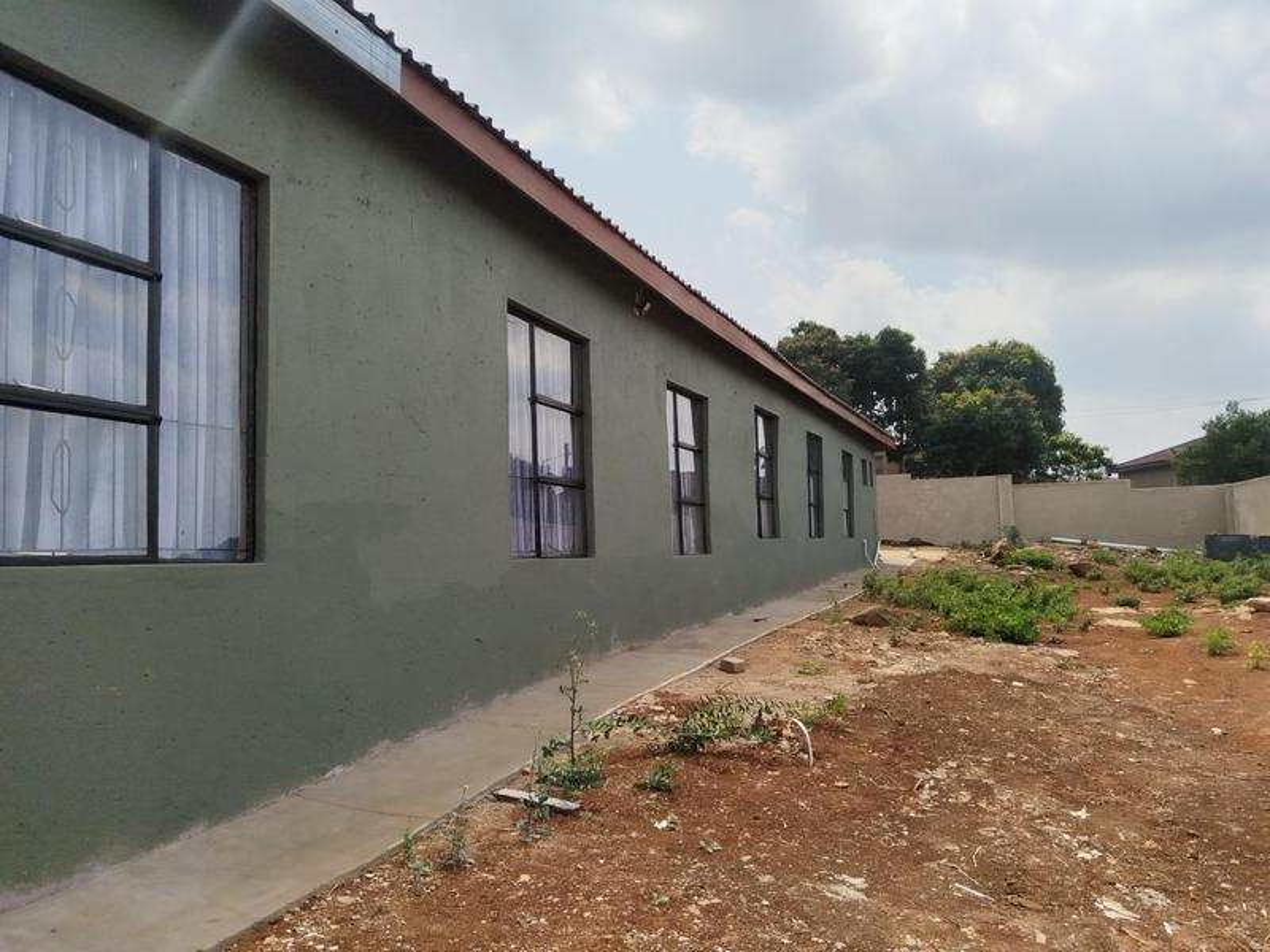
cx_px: 635
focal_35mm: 26
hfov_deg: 67.3
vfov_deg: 53.1
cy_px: 476
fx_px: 954
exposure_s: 1/1690
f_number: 1.9
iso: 100
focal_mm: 4.95
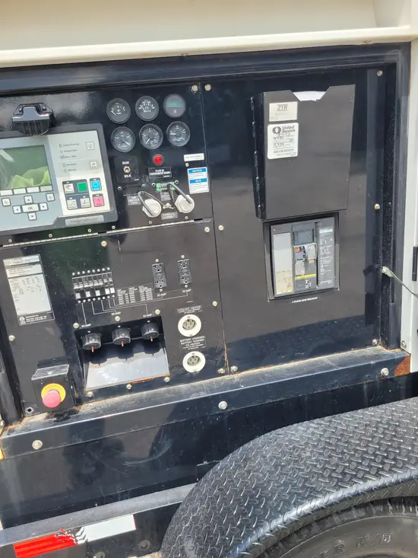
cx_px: 209
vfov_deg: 67.3
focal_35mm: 26
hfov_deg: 53.1
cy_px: 279
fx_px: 418
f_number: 1.8
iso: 40
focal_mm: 5.4
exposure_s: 1/697
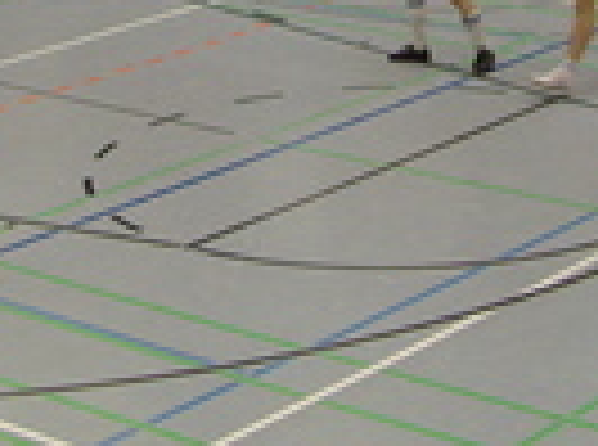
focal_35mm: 147
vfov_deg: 9.9
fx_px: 2533
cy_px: -115
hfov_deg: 13.4
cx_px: 135
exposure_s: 1/20
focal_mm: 6.6
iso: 200
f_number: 3.5
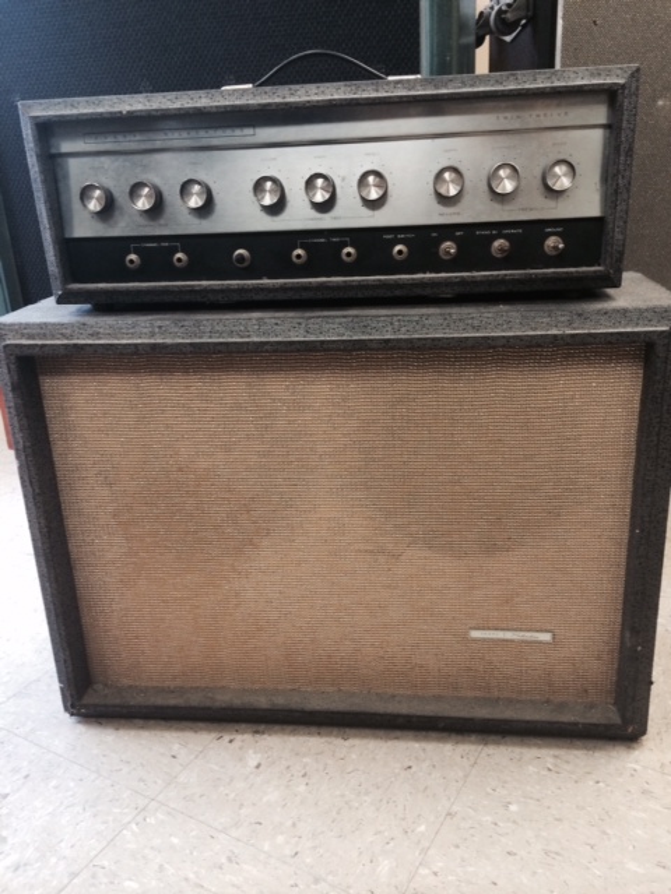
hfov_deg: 46.8
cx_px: 336
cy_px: 447
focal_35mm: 30
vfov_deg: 60.0
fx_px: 775
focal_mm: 4.12
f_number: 2.2
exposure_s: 1/30
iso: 125
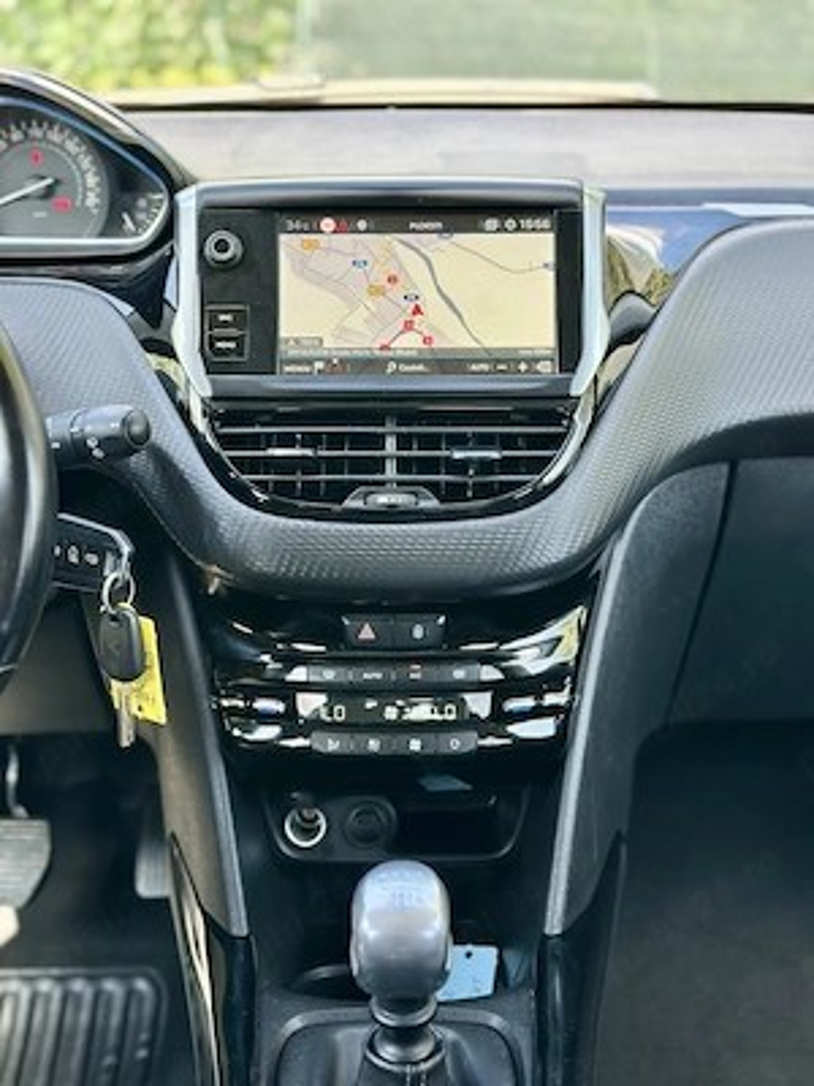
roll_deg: -1.2
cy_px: 543
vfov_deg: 39.7
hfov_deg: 30.3
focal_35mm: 48
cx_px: 407
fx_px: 1505
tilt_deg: -19.1
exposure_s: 1/172
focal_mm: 6.86
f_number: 1.78
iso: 80
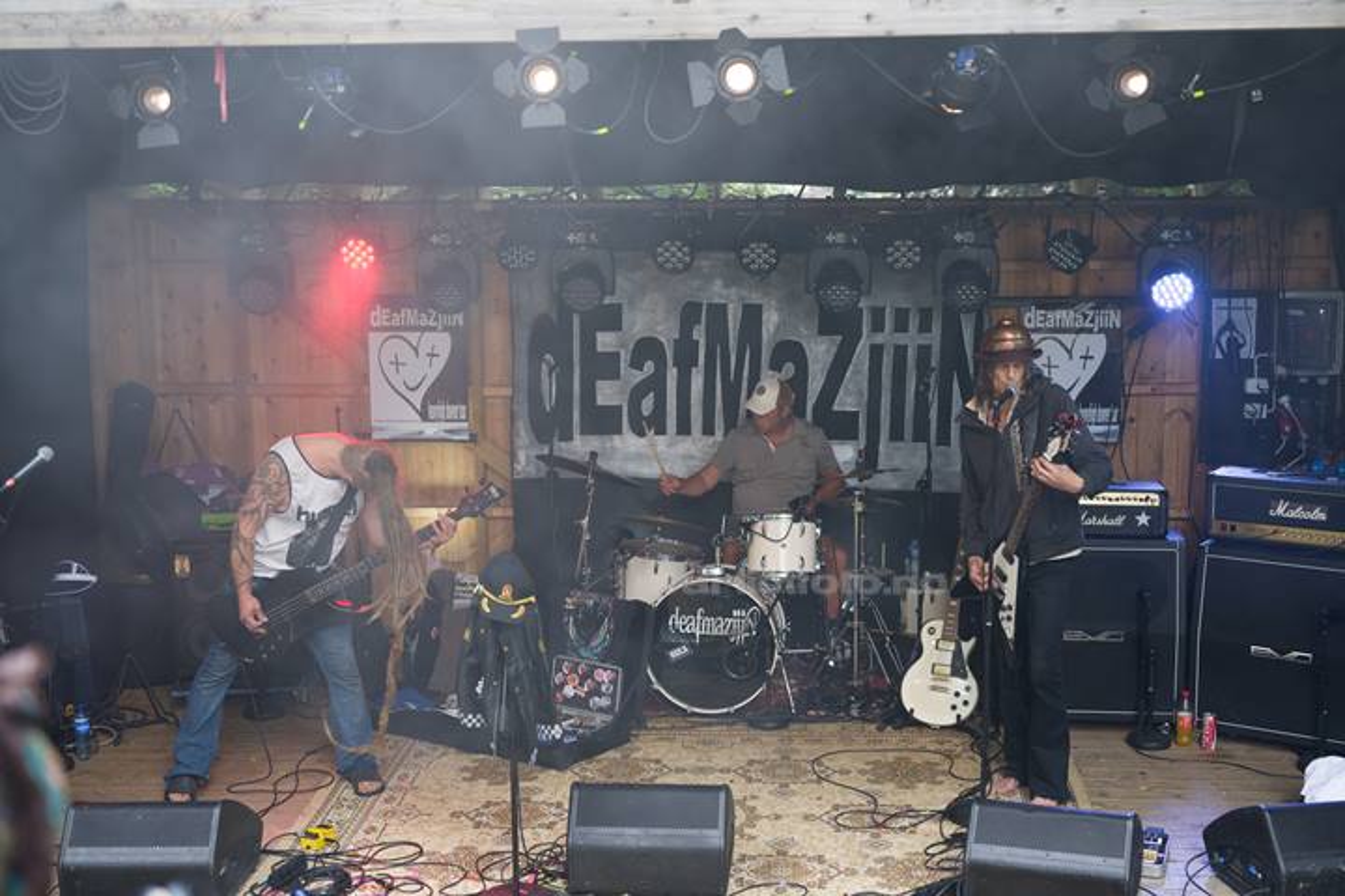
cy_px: 448
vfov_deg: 27.0
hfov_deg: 39.6
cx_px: 672
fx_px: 1868
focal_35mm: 50
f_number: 2.8
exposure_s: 1/500
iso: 400
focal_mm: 50
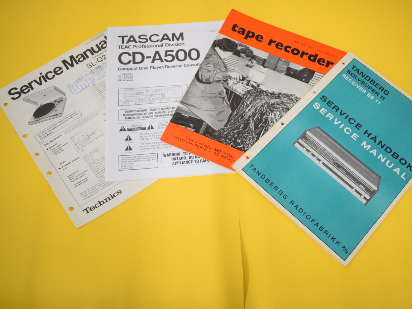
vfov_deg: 39.7
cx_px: 223
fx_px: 429
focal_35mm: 36
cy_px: 155
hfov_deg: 51.3
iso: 900
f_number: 4
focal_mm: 22
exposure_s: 1/125
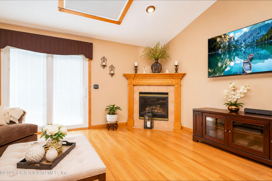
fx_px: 121
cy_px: 90
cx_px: 136
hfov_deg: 96.7
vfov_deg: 73.8
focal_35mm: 16
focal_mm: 16
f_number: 4
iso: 64
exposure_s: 1/10
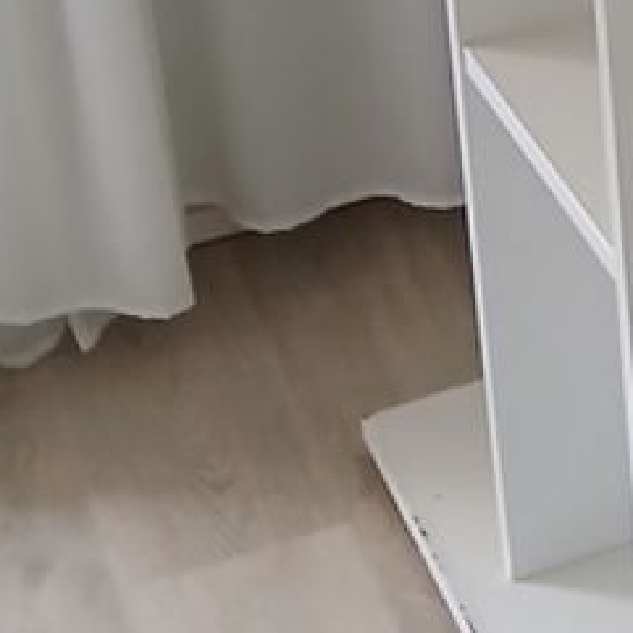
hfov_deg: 12.2
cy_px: -382
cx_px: 1277
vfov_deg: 12.8
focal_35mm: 127
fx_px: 2627
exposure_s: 1/33.3
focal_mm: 3.98
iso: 320
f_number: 1.8
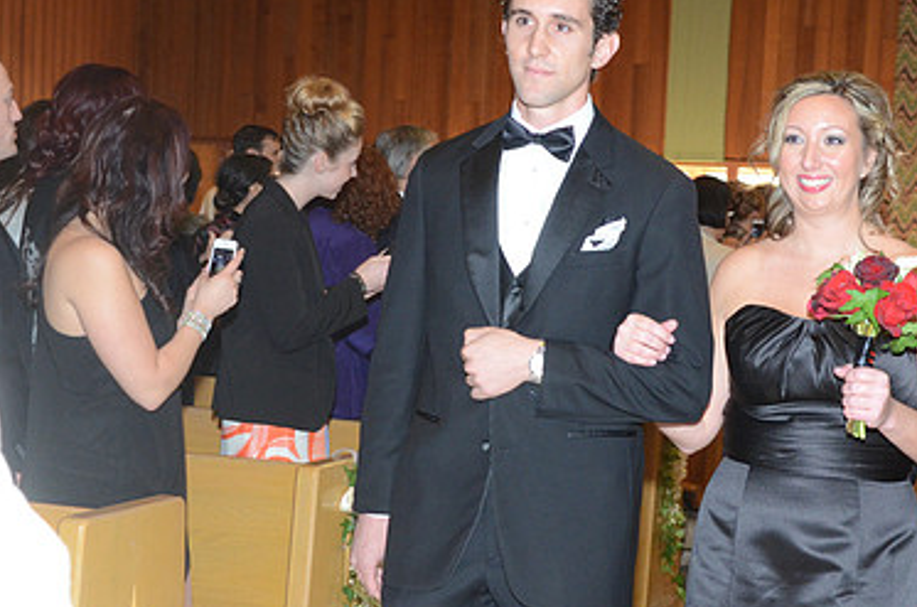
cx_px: 632
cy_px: 310
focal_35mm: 70
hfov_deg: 28.7
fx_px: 1779
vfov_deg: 19.4
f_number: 5.6
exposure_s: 1/60
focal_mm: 30
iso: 1600
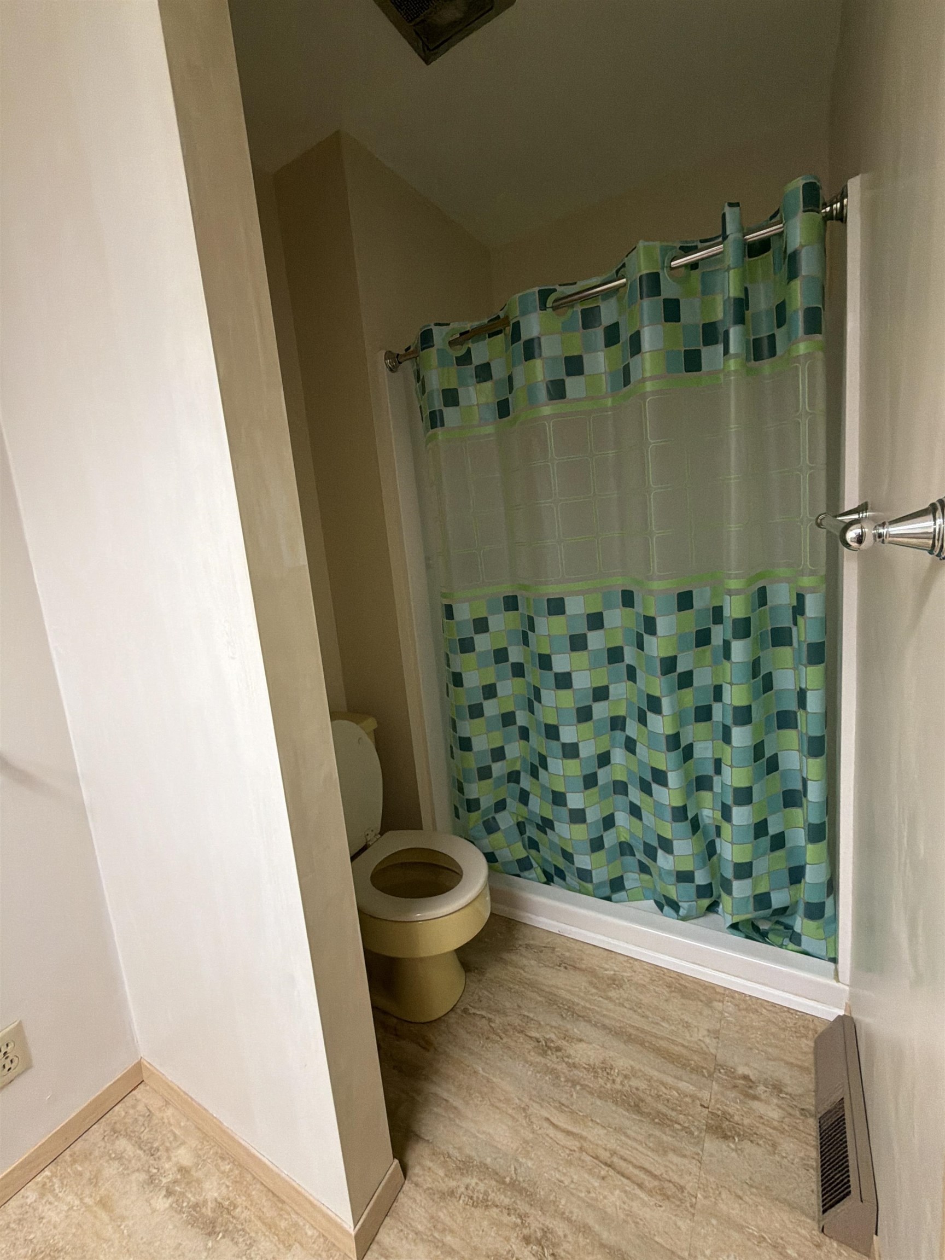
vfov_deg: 102.1
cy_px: 630
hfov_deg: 85.7
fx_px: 510
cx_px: 472
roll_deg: +5.8
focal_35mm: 14
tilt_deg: -9.6
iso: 200
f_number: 2.2
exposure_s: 1/60
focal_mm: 2.22
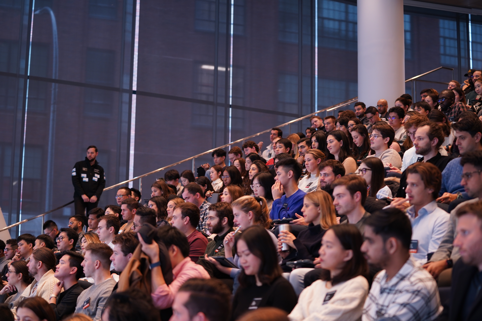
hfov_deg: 28.8
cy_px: 160
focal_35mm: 70
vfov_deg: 19.5
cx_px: 241
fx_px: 937
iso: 800
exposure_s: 1/50
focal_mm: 70
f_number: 2.8
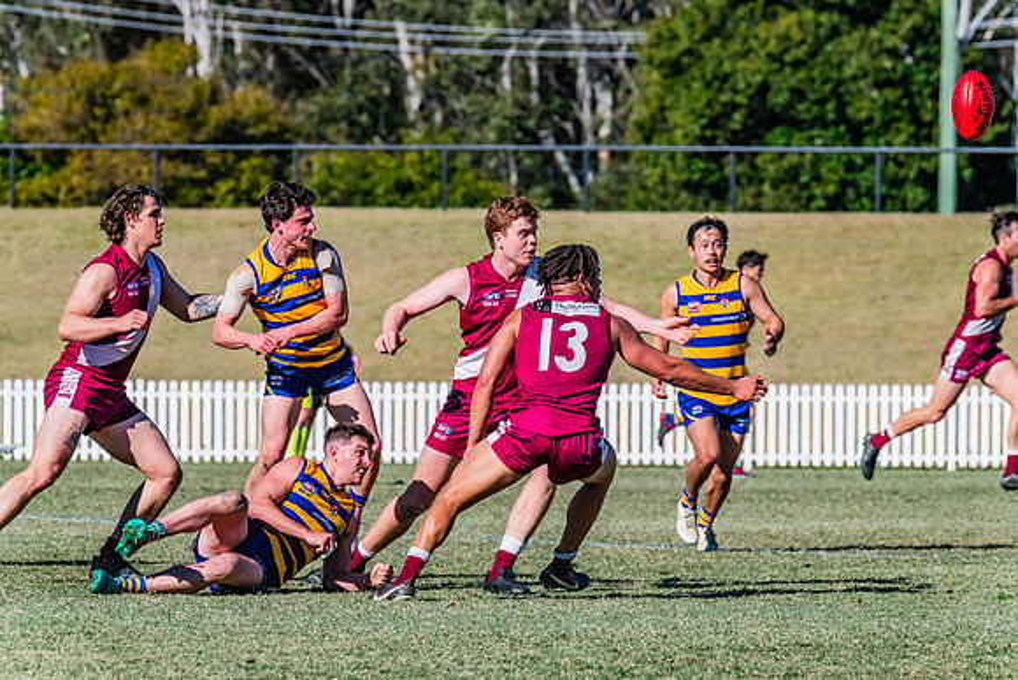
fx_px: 12062
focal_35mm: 426
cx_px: 509
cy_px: 340
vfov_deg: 3.2
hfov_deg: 4.8
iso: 800
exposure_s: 1/1600
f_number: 11
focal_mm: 420
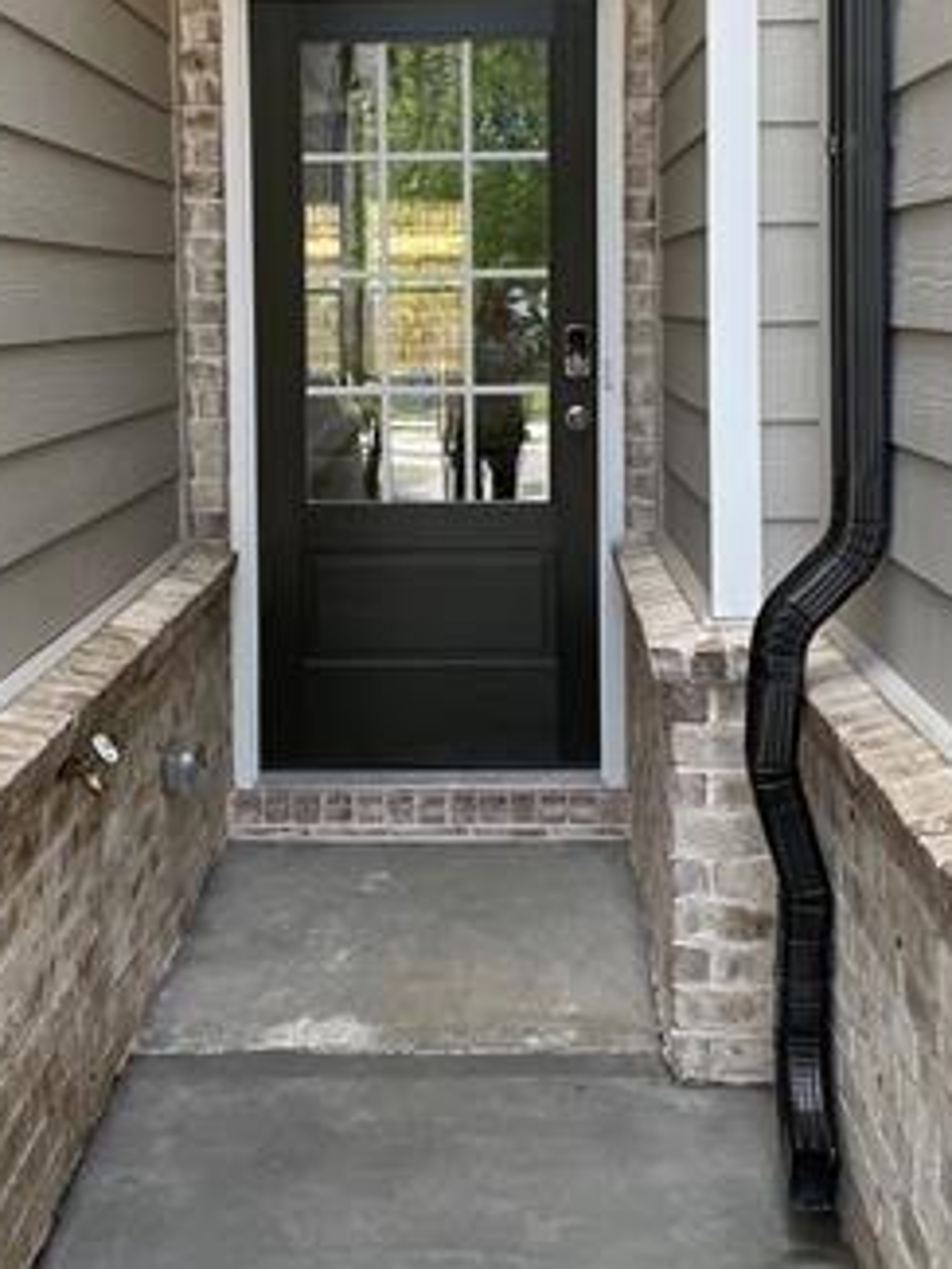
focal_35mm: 48
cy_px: 414
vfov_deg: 39.1
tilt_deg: -3.2
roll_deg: +0.2
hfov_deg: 30.3
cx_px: 449
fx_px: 1759
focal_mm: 4.2
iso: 32
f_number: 1.6
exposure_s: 1/243
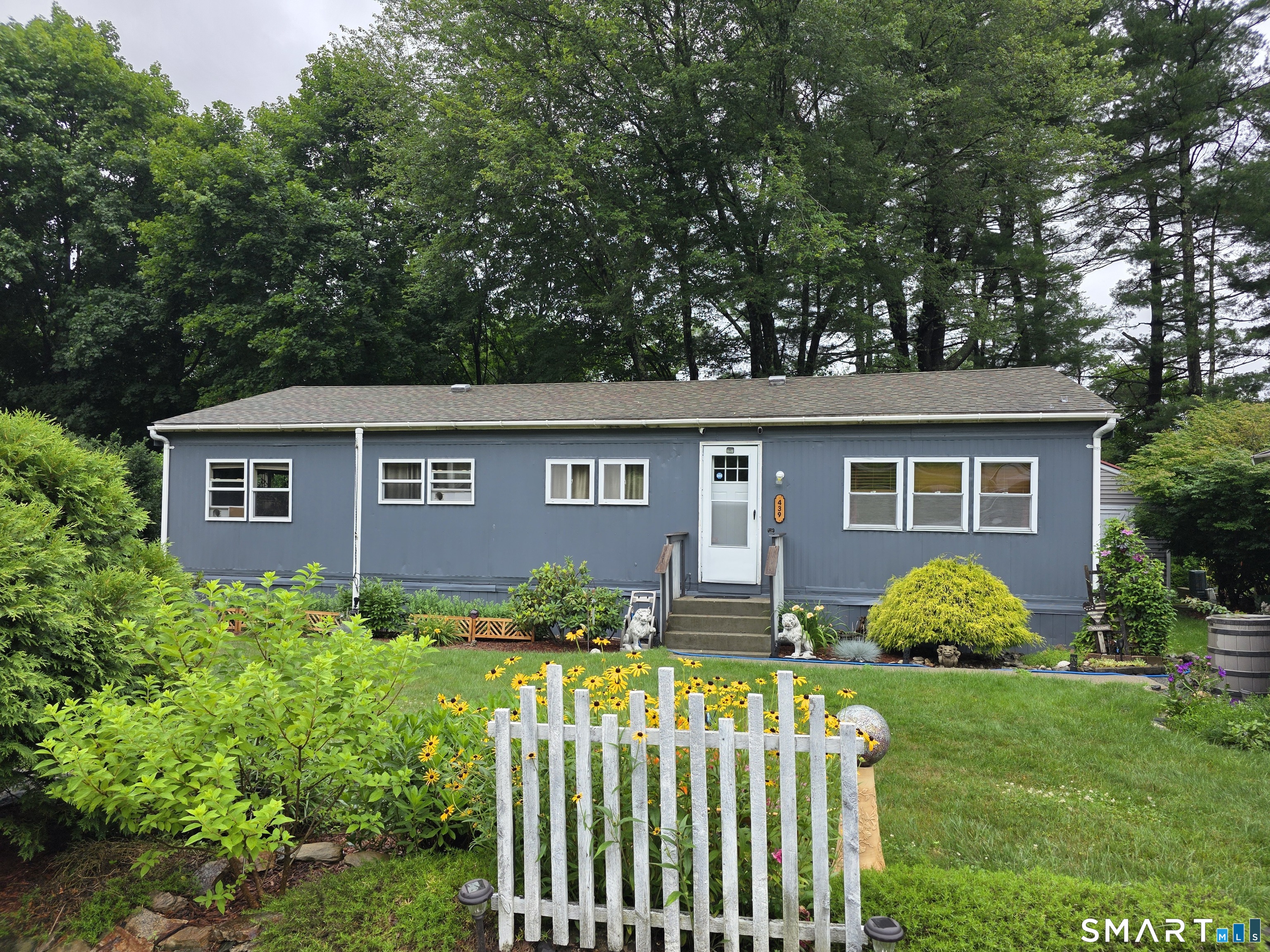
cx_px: 635
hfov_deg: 73.9
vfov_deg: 58.9
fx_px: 844
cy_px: 476
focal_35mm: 23
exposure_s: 1/359
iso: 25
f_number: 1.7
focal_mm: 6.3
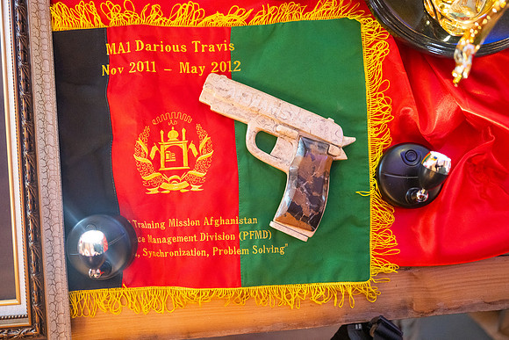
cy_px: 170
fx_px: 453
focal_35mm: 32
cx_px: 254
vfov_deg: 41.1
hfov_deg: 58.7
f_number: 2.8
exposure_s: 1/160
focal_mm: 32
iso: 2500
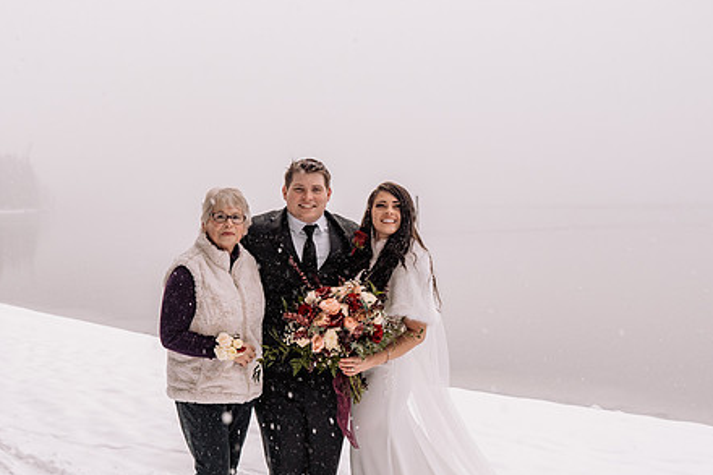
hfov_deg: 38.2
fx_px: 1029
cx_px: 325
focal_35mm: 52
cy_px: 276
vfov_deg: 25.9
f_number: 5
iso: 1250
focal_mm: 35
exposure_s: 1/250
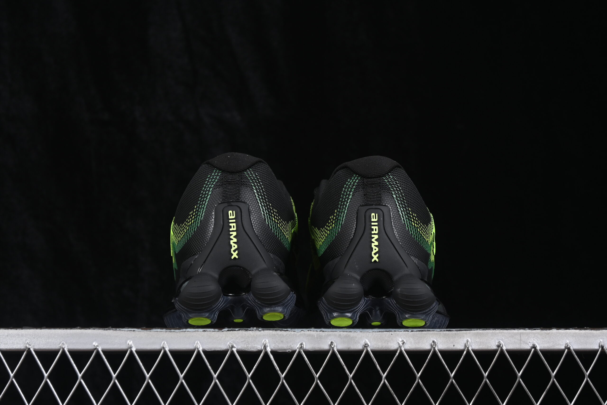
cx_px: 304
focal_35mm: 75
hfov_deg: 27.0
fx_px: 1265
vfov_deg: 18.2
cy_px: 202
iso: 160
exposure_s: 1/60
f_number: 6.3
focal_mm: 50
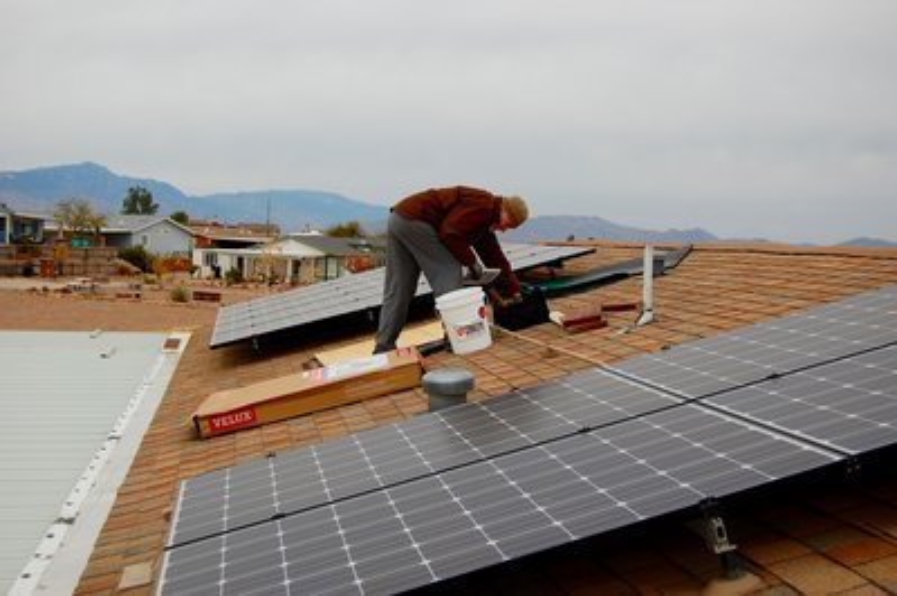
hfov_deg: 41.1
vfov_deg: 28.0
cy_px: 298
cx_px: 448
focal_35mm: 48
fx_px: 1195
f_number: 5.6
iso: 200
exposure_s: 1/125
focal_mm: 32
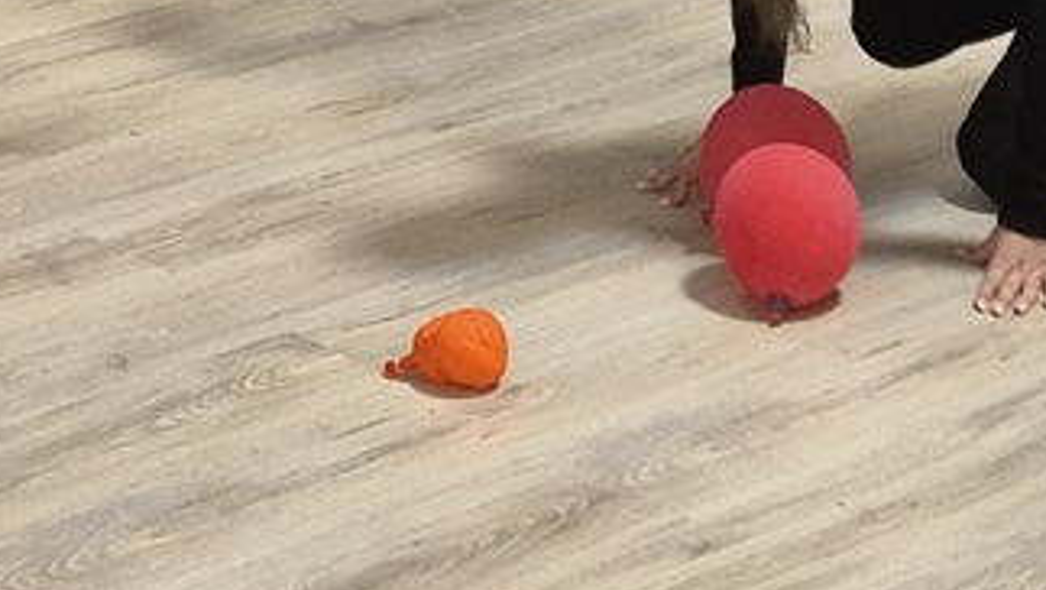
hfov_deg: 16.8
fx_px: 3441
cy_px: -765
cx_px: -78
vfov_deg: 9.0
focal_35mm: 124
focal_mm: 5.4
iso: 1000
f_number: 1.8
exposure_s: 1/100
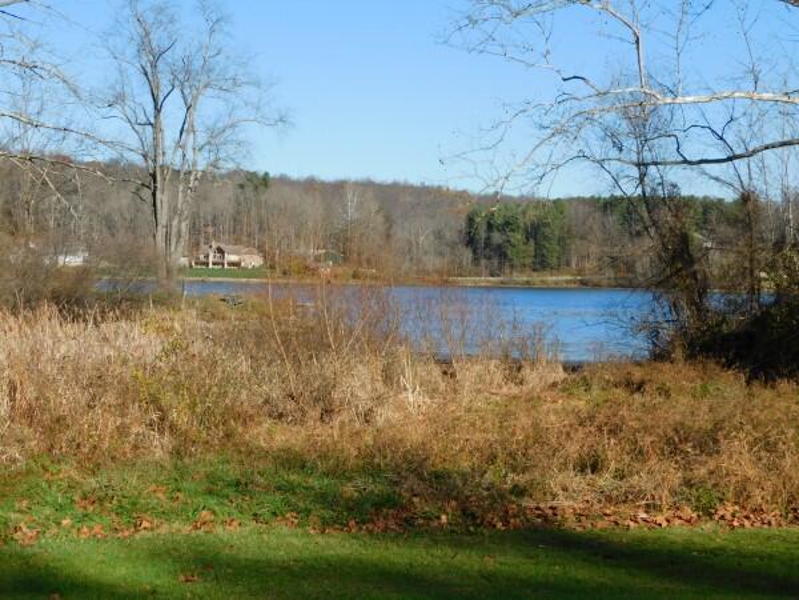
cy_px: 300
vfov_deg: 24.8
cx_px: 400
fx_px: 1362
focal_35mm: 59
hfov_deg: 32.7
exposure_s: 1/800
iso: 125
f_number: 4
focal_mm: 10.4
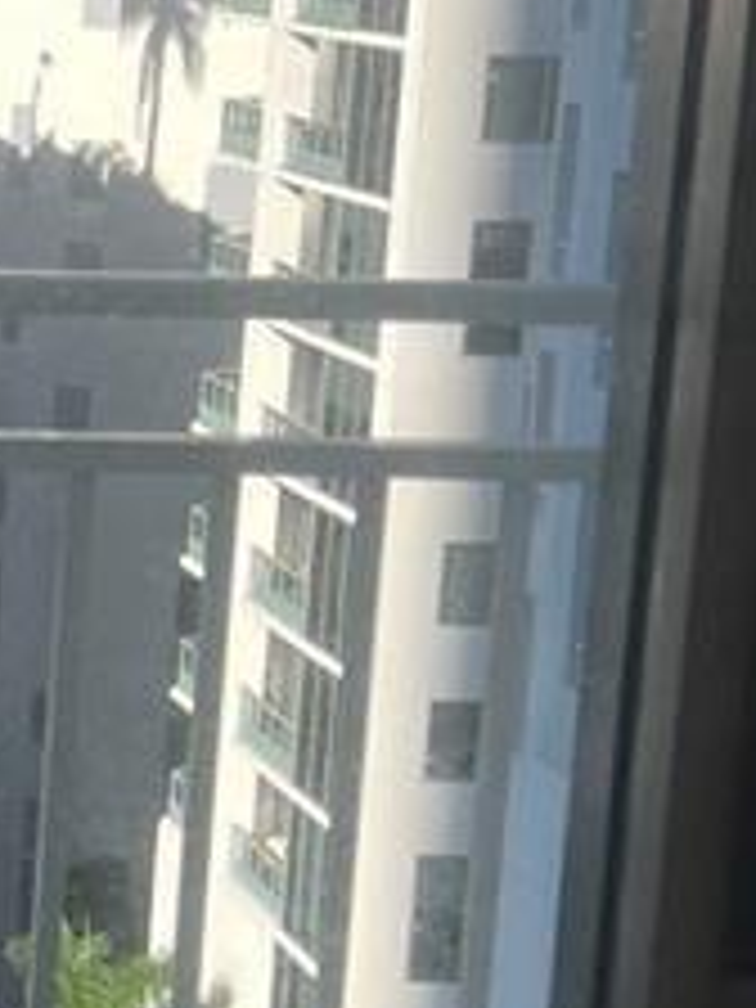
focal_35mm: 139
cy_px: 608
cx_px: -1179
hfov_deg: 9.3
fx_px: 4048
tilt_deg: -11.0
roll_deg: -1.2
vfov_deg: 14.2
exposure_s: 1/1124
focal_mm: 5.7
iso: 50
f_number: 1.5
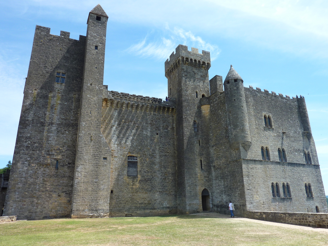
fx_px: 237
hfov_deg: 69.4
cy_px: 123
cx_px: 164
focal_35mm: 25
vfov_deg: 54.9
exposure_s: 1/400
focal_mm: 4.1
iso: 80
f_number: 4
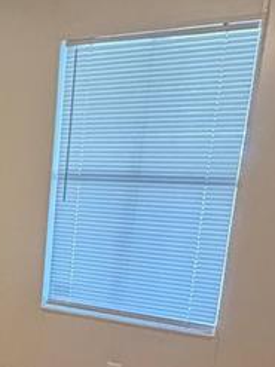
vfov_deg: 27.0
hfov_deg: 18.9
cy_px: 366
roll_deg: -0.5
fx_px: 721
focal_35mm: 68
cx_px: -140
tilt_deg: -16.8
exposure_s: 1/60
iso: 800
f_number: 2.2
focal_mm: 2.22
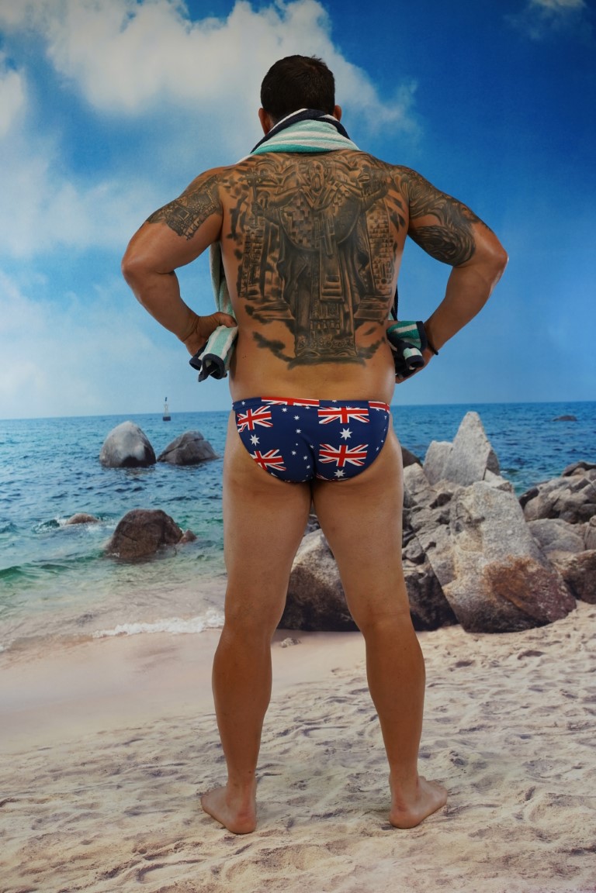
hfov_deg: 33.4
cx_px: 298
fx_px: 993
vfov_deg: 48.5
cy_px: 446
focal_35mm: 40
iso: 800
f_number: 5
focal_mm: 40
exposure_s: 1/125
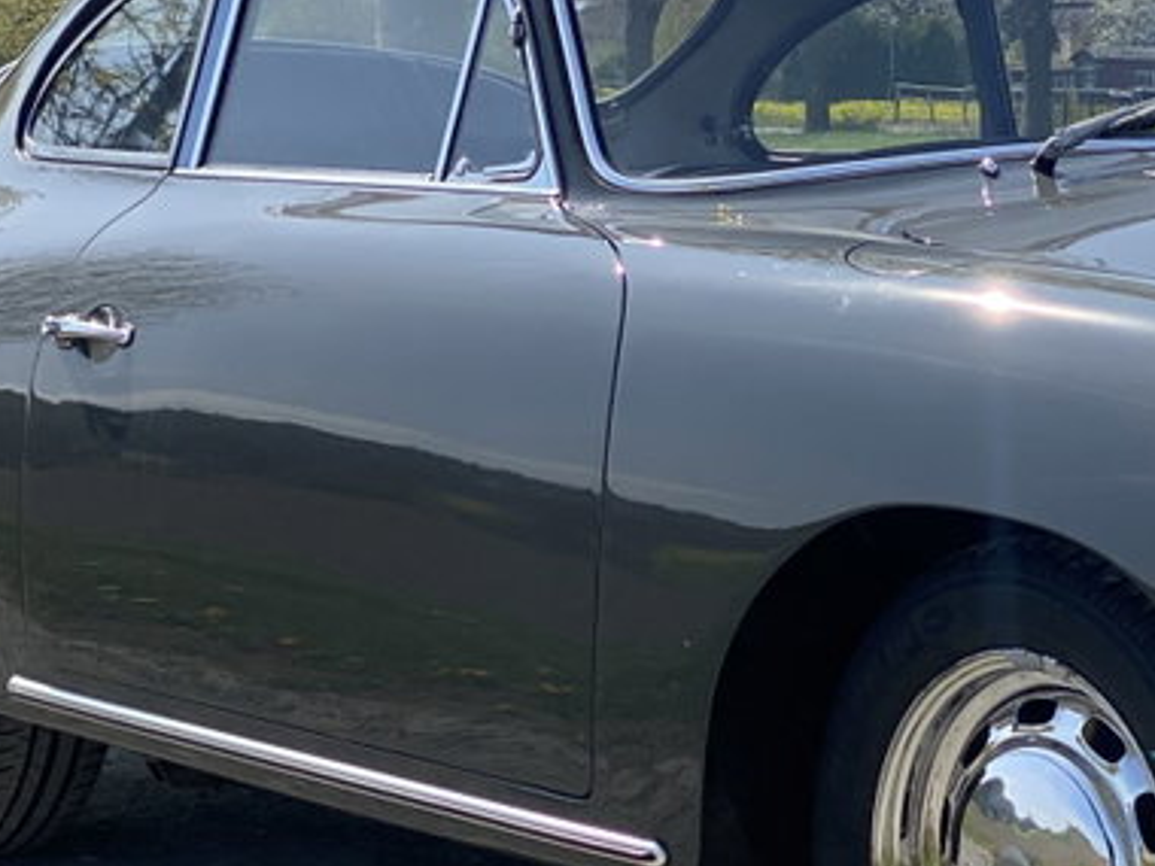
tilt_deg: -5.5
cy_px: 526
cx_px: 1070
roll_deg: -0.5
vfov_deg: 10.6
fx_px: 4671
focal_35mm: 140
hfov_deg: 13.9
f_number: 2
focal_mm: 6
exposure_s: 1/978
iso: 20
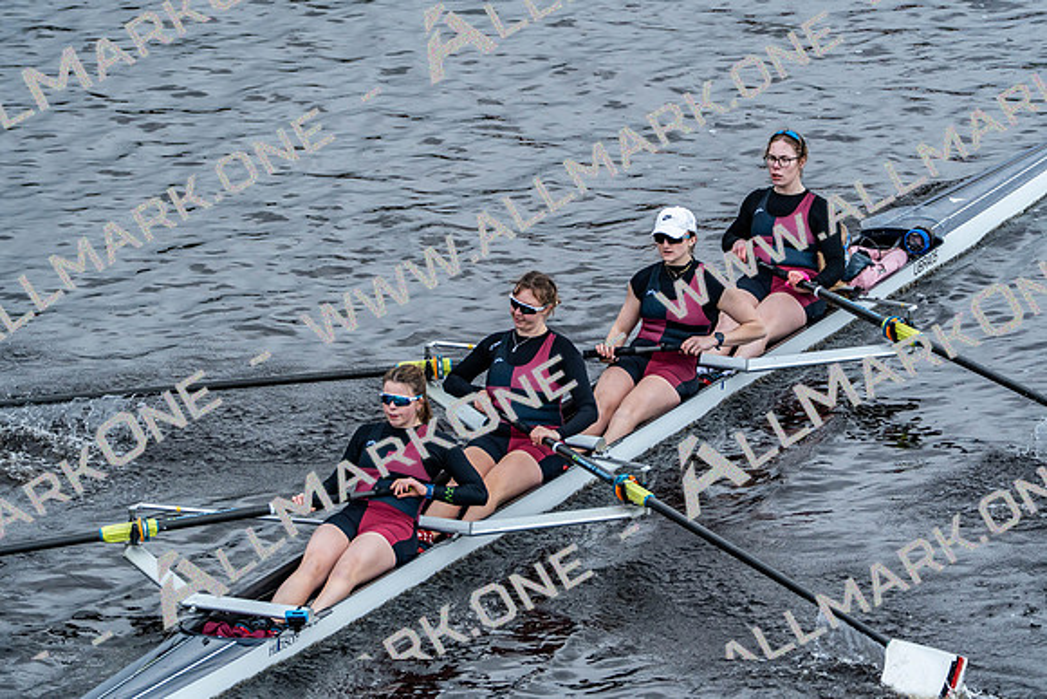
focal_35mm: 359
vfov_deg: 3.8
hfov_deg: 5.7
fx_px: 10443
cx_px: 524
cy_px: 350
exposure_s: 1/1000
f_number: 6.3
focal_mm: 359
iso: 1600
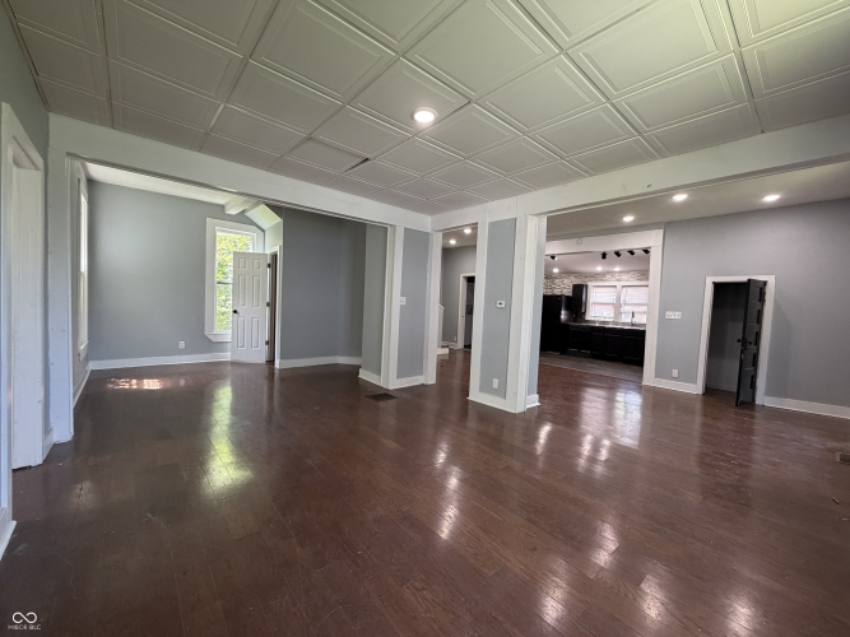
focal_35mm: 14
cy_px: 318
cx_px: 425
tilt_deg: -2.5
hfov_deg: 102.1
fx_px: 344
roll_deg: -2.5
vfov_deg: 85.7
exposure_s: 1/120
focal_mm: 2.22
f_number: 2.2
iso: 250
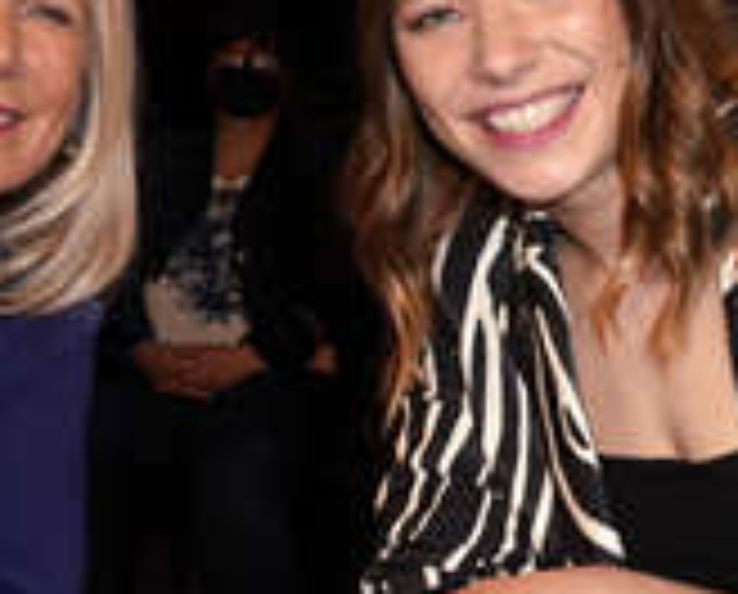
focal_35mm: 72
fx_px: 1576
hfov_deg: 26.2
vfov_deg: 21.3
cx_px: 250
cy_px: 382
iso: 1600
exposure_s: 1/160
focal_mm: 28
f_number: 6.3
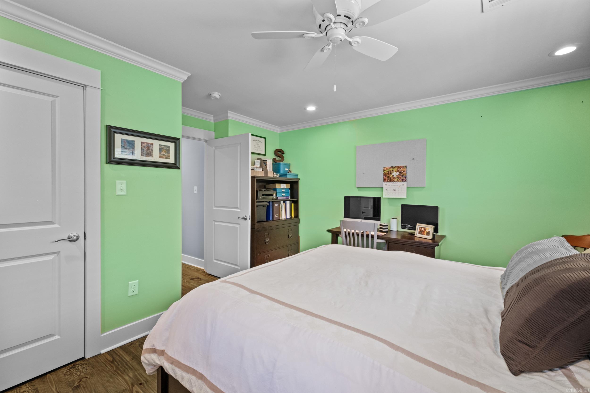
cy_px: 196
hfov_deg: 100.4
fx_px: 246
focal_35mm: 15
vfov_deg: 77.3
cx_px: 295
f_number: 7.1
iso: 400
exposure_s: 1/2
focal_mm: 10
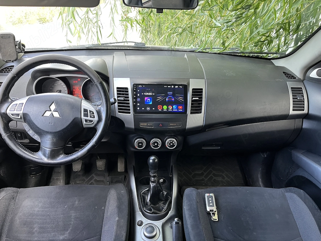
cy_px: 120
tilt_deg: -28.7
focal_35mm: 26
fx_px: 241
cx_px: 160
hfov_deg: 67.3
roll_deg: -0.2
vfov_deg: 53.1
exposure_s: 1/60
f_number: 1.6
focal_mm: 5.1
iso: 200
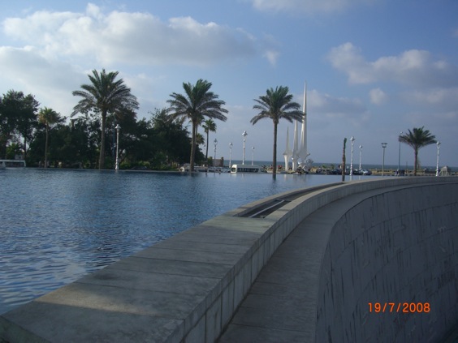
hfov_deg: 49.0
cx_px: 229
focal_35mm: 38
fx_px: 503
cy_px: 172
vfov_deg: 37.7
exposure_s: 1/320
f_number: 5.6
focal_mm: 7.9
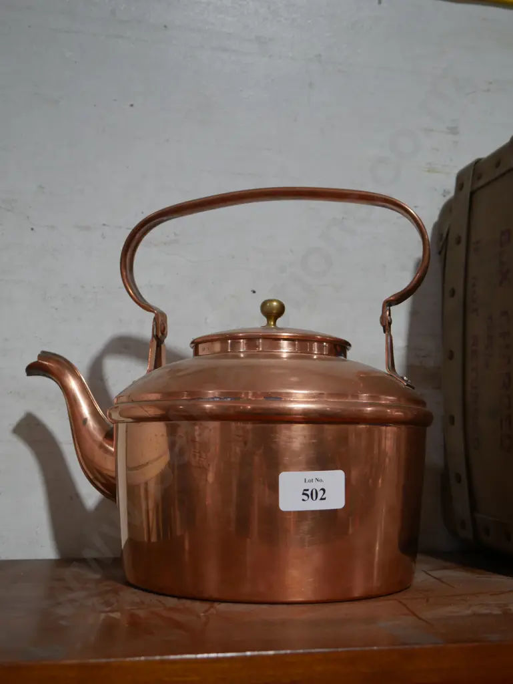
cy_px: 342
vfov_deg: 46.8
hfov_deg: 36.0
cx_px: 256
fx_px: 790
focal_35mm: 40
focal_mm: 20
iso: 320
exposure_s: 1/60
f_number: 4.4
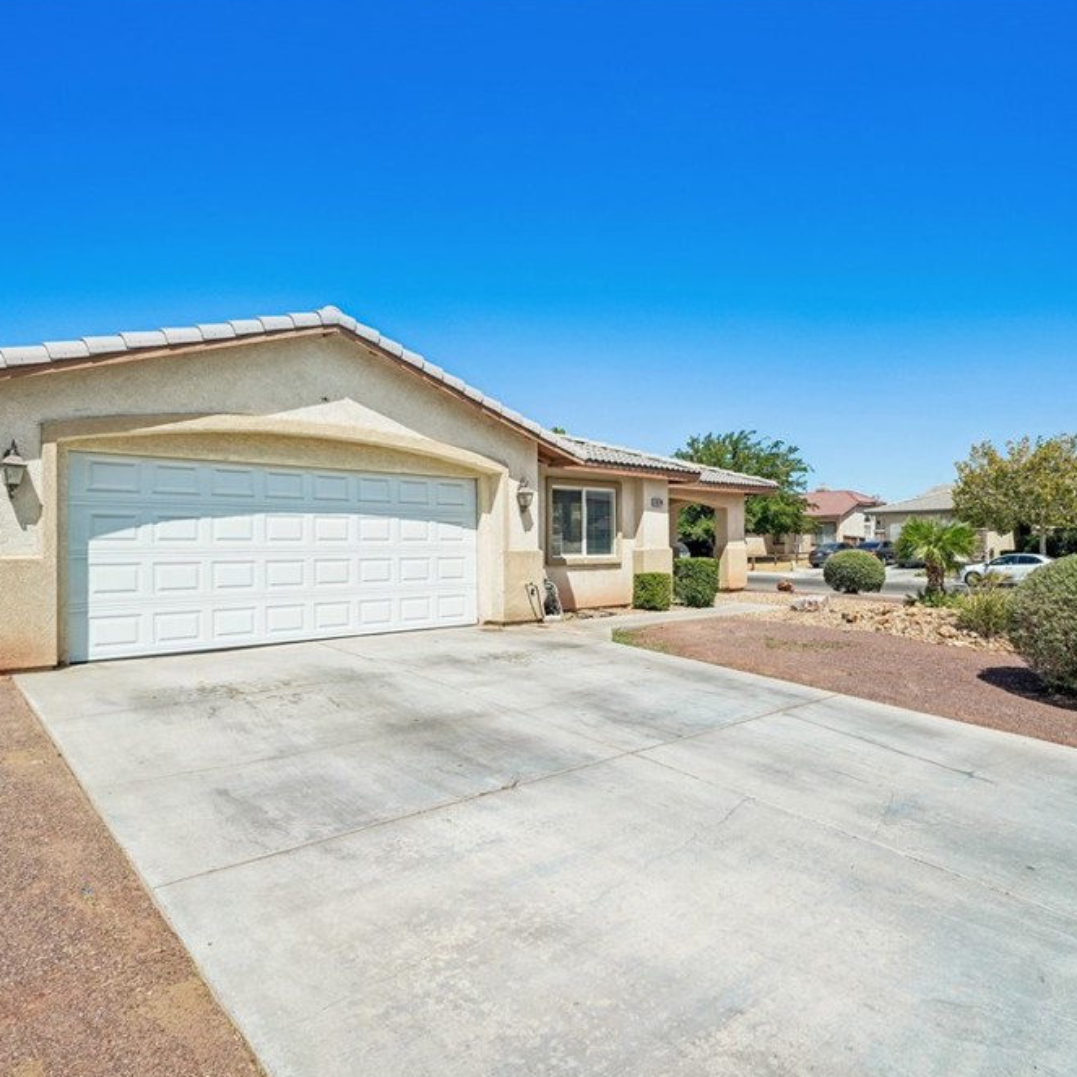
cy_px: 543
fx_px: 739
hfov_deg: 71.8
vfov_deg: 72.1
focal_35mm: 21
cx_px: 614
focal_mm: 16
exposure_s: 1/320
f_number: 10
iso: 100
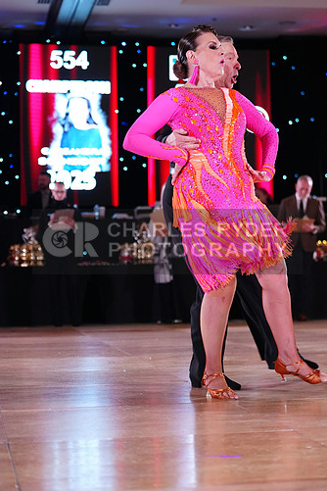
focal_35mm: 81
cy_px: 242
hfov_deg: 16.9
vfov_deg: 25.1
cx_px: 168
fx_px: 1104
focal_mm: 70
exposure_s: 1/400
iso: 2500
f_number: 2.8
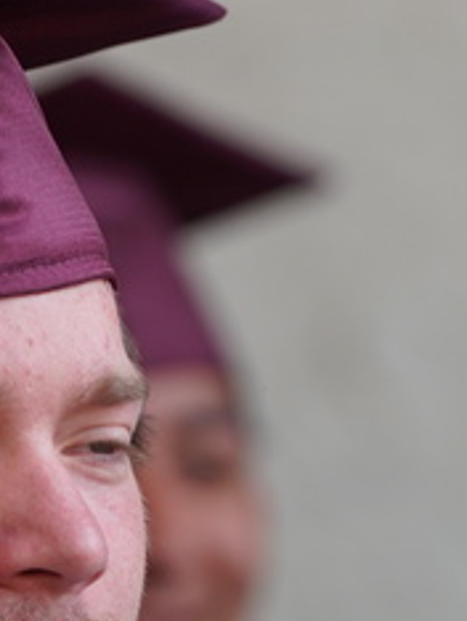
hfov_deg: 1.8
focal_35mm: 840
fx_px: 15082
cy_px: 187
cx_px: -210
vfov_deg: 2.4
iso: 320
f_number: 4
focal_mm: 200
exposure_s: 1/250
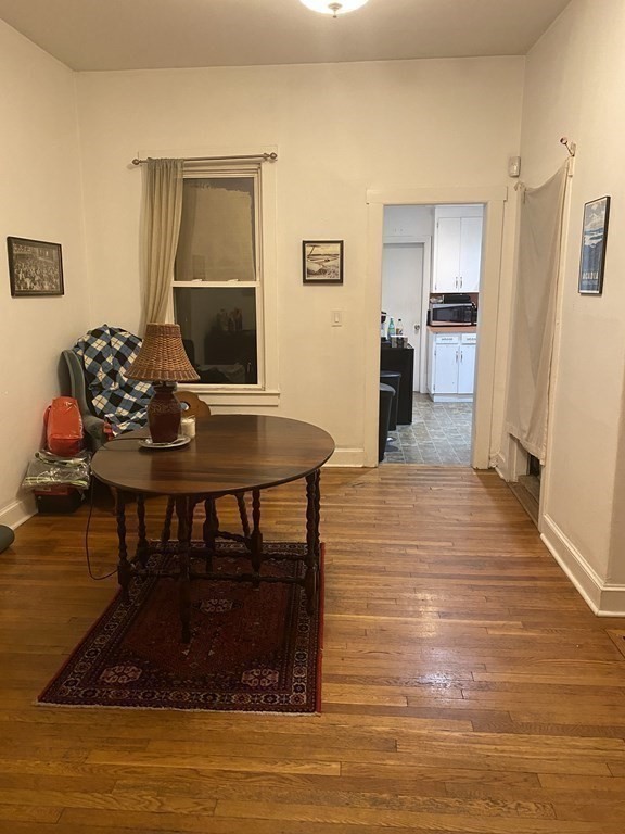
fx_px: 626
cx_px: 312
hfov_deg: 53.1
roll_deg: +1.4
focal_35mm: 26
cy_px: 417
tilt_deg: -10.8
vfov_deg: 67.3
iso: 400
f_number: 1.8
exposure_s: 1/60
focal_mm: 4.25
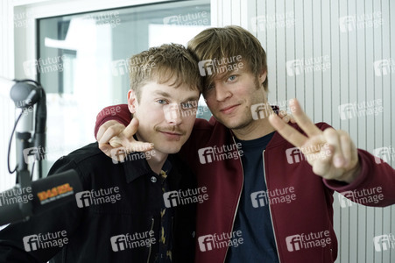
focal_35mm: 50
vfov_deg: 27.0
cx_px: 198
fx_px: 548
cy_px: 132
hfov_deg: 39.6
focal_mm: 50
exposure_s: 1/250
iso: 3200
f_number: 3.5
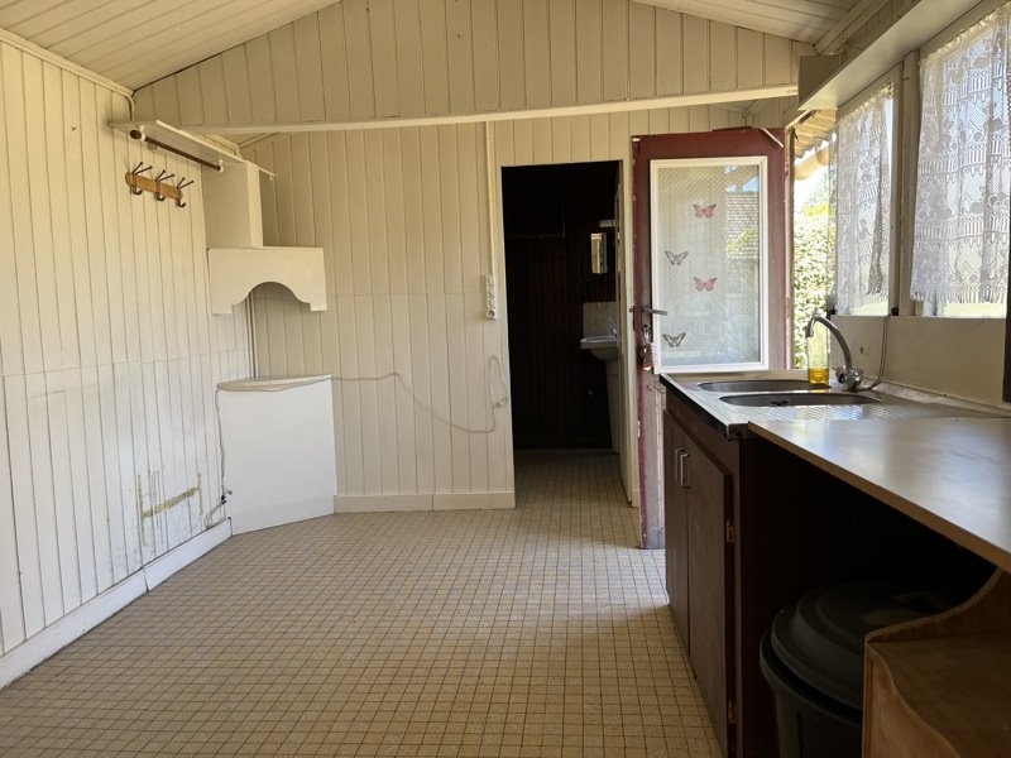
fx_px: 759
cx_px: 506
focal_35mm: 26
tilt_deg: -6.3
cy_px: 379
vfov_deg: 53.1
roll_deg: +2.5
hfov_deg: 67.3
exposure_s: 1/122
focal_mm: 5.1
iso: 32
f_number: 1.6
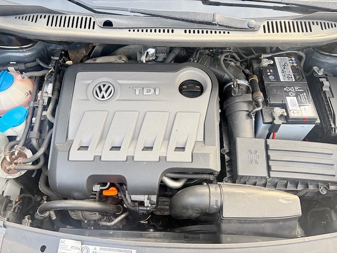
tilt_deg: -57.3
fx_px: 253
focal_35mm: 26
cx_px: 168
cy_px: 126
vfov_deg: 53.1
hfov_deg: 67.3
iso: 125
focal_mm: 5.96
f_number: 1.6
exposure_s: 1/158
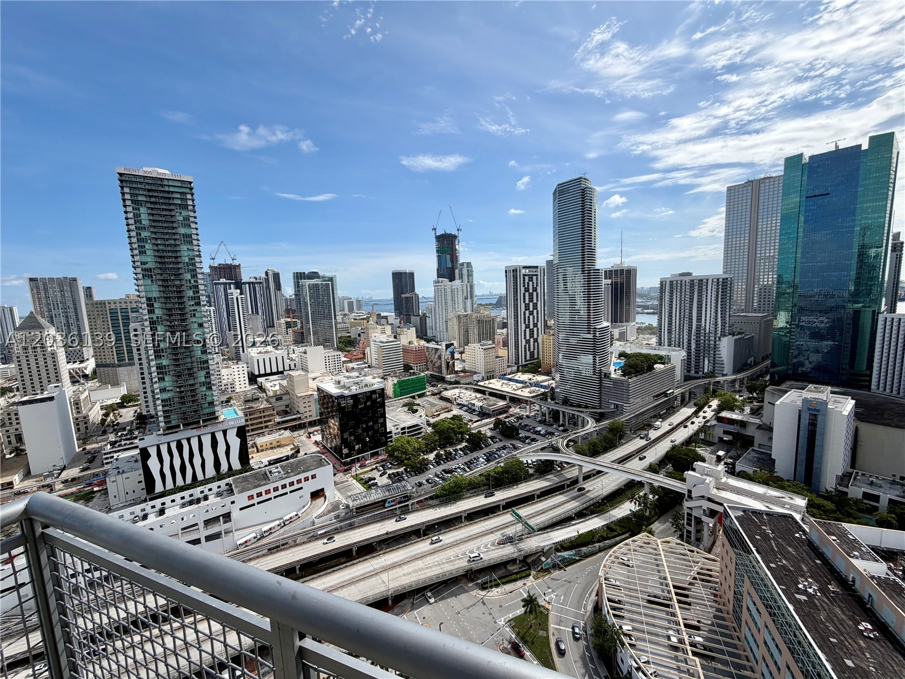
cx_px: 452
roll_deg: +3.0
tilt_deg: -7.9
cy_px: 340
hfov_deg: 102.1
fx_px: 366
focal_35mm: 14
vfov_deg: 85.7
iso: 20
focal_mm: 2.22
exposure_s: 1/1211
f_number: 2.2
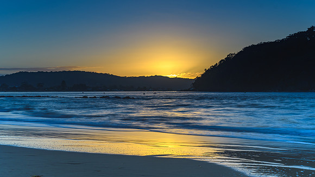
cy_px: 73
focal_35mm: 51
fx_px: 427
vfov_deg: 23.4
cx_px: 157
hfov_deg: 40.5
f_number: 9
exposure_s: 1
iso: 50
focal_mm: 32
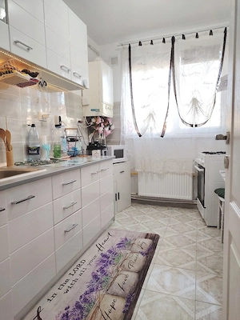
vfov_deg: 71.6
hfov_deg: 56.8
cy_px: 160
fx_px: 222
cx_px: 120
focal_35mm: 24
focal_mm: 5.25
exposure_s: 1/1250
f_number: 1.75
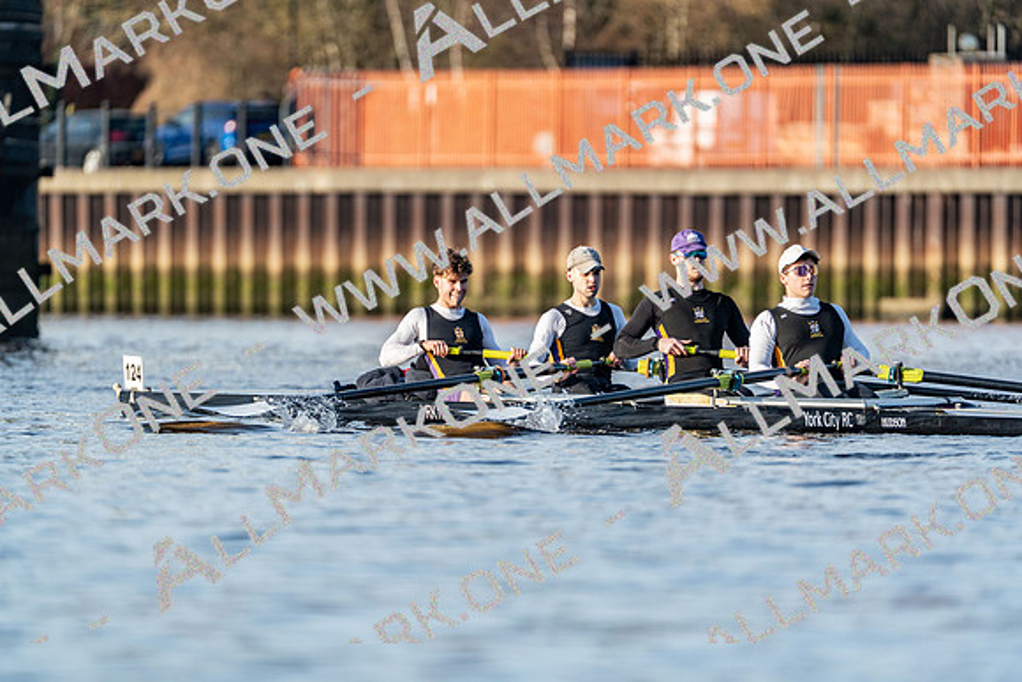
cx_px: 511
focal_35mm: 600
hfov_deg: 3.4
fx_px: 17037
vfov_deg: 2.3
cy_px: 341
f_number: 6.3
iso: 800
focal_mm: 600
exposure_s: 1/2000
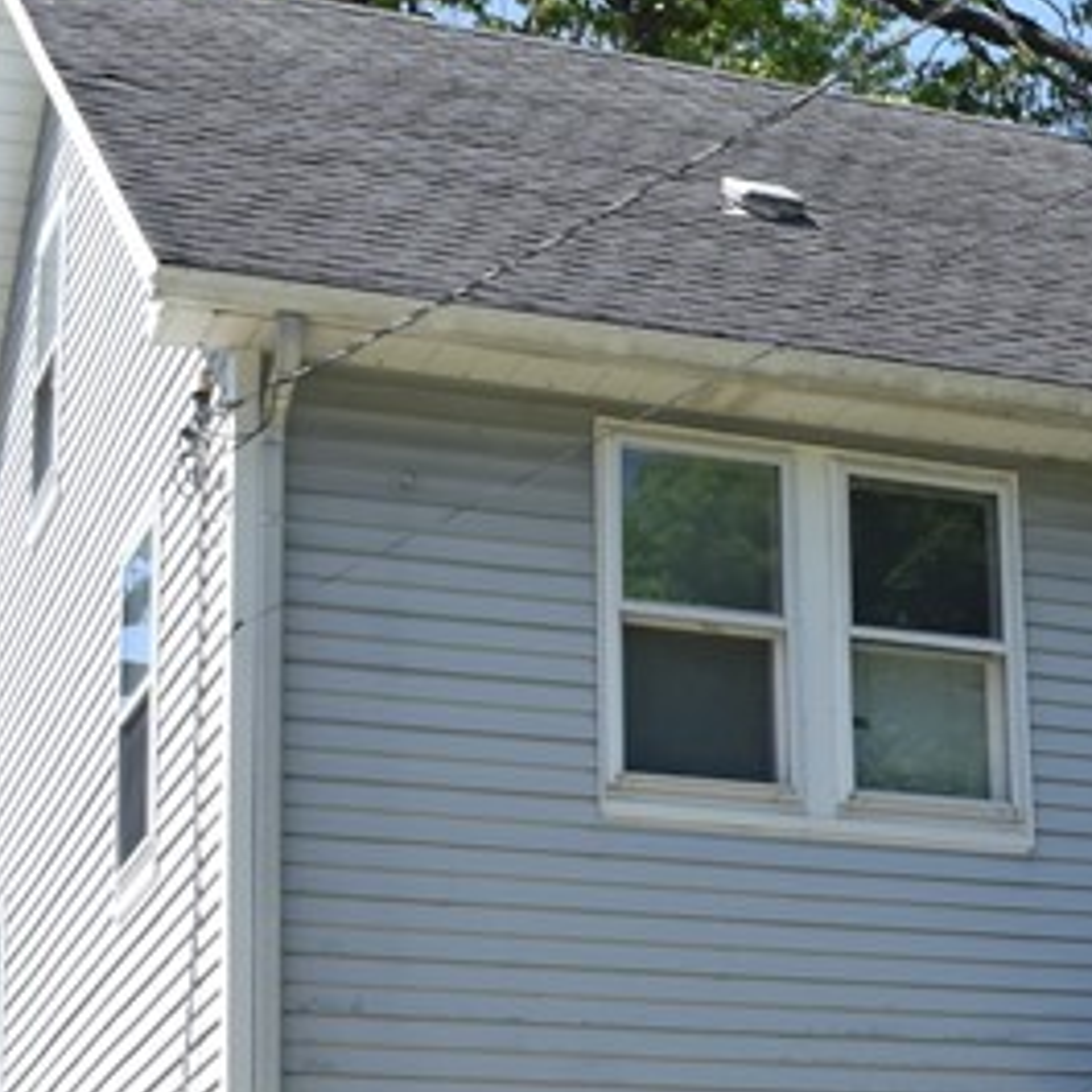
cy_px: 968
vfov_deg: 18.2
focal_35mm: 94
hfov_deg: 17.3
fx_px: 3355
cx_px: 1434
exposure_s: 1/500
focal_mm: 10
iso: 160
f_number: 4.5
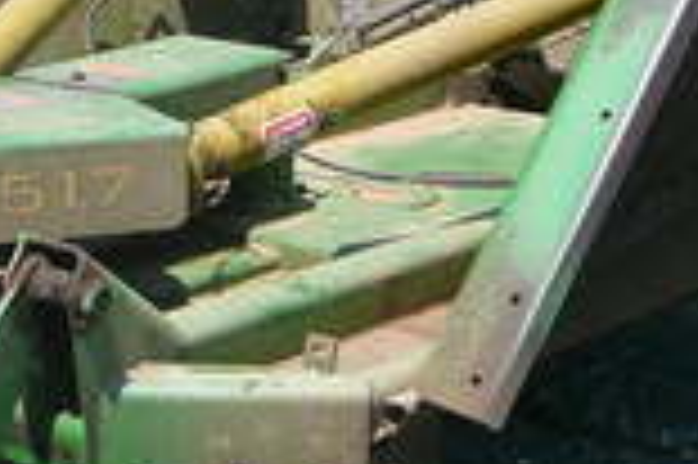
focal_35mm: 128
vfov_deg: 10.6
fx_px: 2479
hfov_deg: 16.0
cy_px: 45
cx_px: 230
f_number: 2.8
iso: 80
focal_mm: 5.2
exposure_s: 1/800
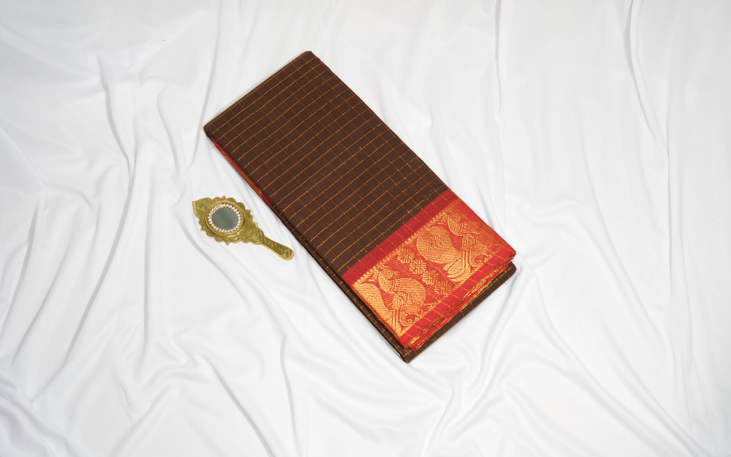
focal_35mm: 52
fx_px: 1036
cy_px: 213
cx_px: 368
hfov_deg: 38.9
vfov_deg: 24.9
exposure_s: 1/250
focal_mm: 50
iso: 1000
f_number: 3.2
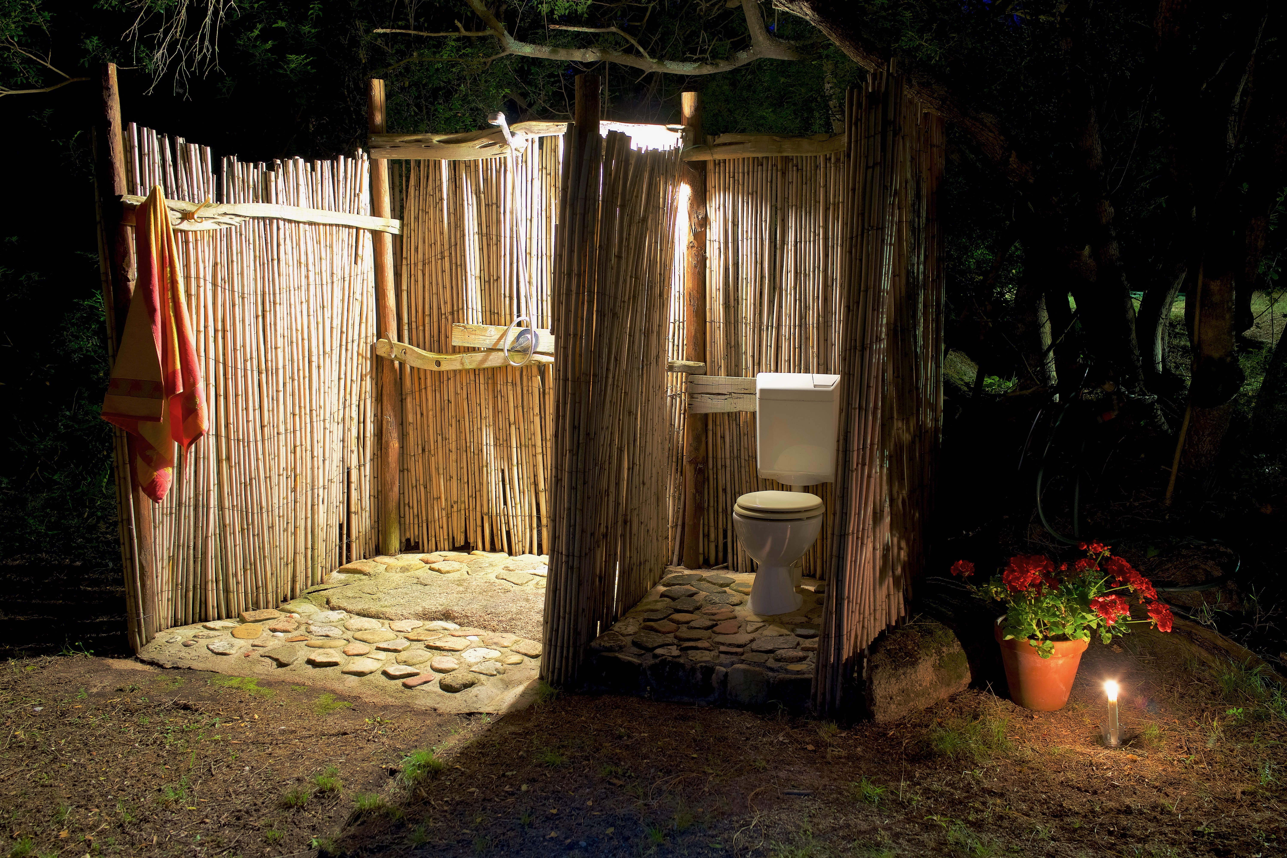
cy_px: 429
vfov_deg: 37.9
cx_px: 644
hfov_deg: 54.4
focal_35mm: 35
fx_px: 1251
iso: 100
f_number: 5
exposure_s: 30
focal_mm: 35
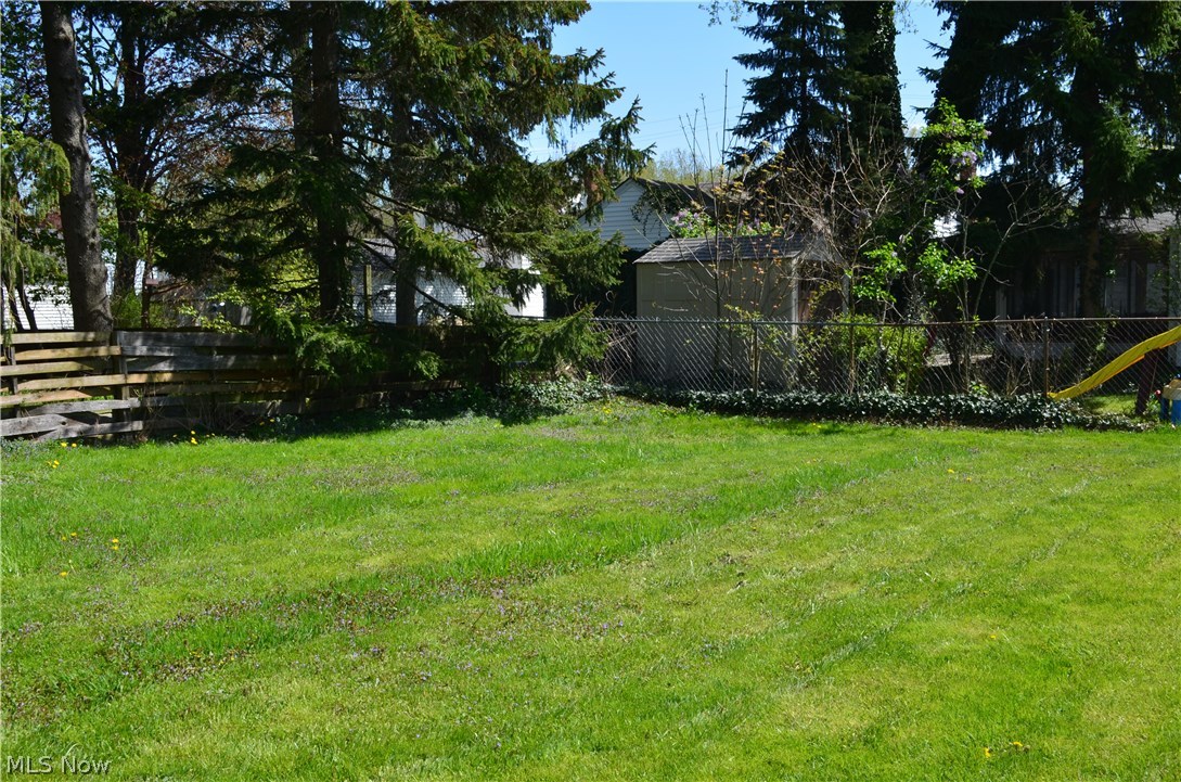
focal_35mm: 36
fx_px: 1178
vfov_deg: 36.7
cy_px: 391
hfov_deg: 53.2
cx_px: 590
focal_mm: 24
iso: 200
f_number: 11
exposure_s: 1/125
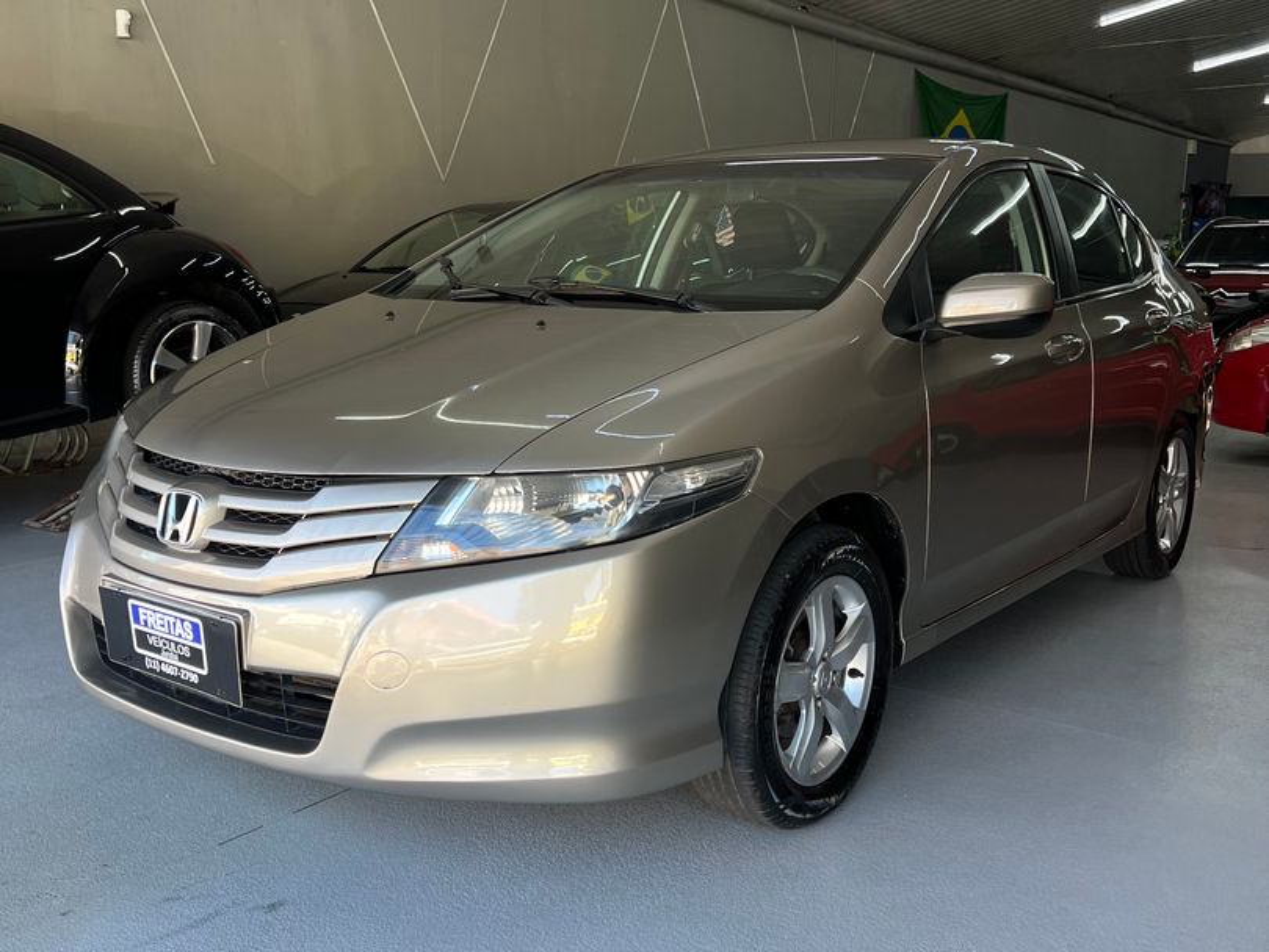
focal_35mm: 26
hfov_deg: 67.3
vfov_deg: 53.1
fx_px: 953
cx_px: 634
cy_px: 476
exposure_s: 1/120
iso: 50
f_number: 1.5
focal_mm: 5.7
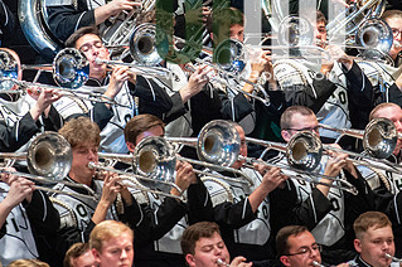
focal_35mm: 545
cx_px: 251
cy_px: 30
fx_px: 6079
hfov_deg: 3.8
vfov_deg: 2.5
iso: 5000
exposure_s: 1/400
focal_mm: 300
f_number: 5.6
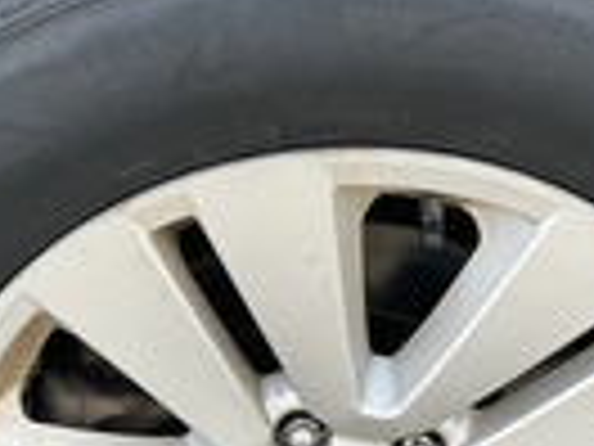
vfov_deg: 16.5
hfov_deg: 22.2
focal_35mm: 88
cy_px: 441
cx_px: 338
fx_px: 1510
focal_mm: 3
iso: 20
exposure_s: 1/122
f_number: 1.8
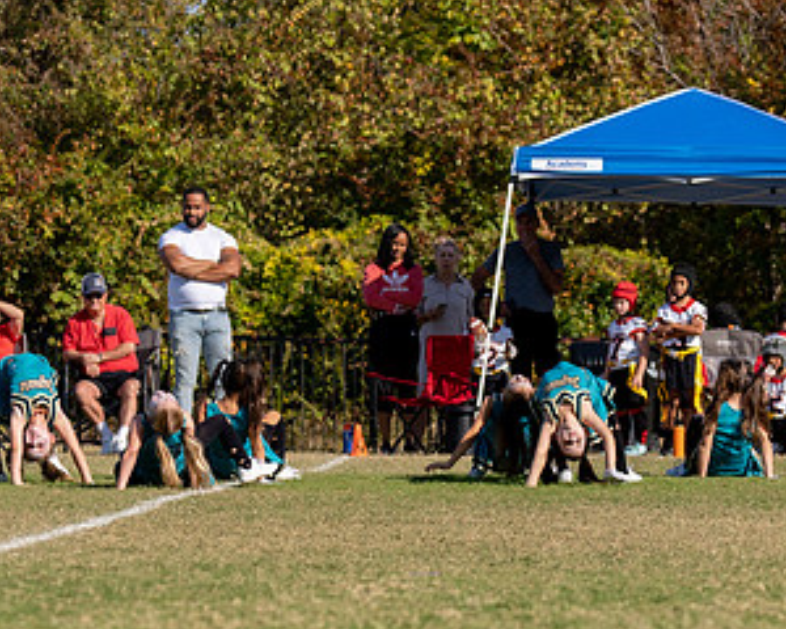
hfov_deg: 11.2
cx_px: 476
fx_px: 4024
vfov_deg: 8.9
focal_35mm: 173
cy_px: 406
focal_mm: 70
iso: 160
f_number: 2.8
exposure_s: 1/4000
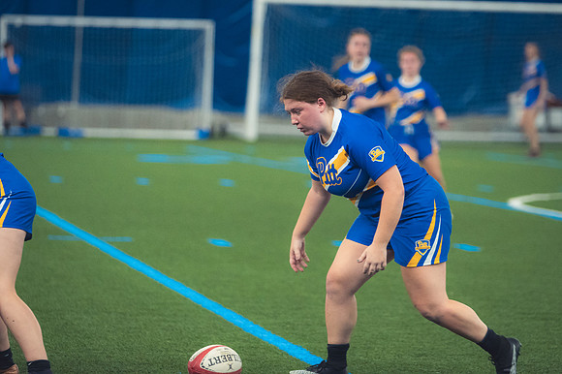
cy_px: 187
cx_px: 281
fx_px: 3854
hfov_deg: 8.3
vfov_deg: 5.6
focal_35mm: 247
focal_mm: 165
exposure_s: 1/320
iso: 3600
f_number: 2.8
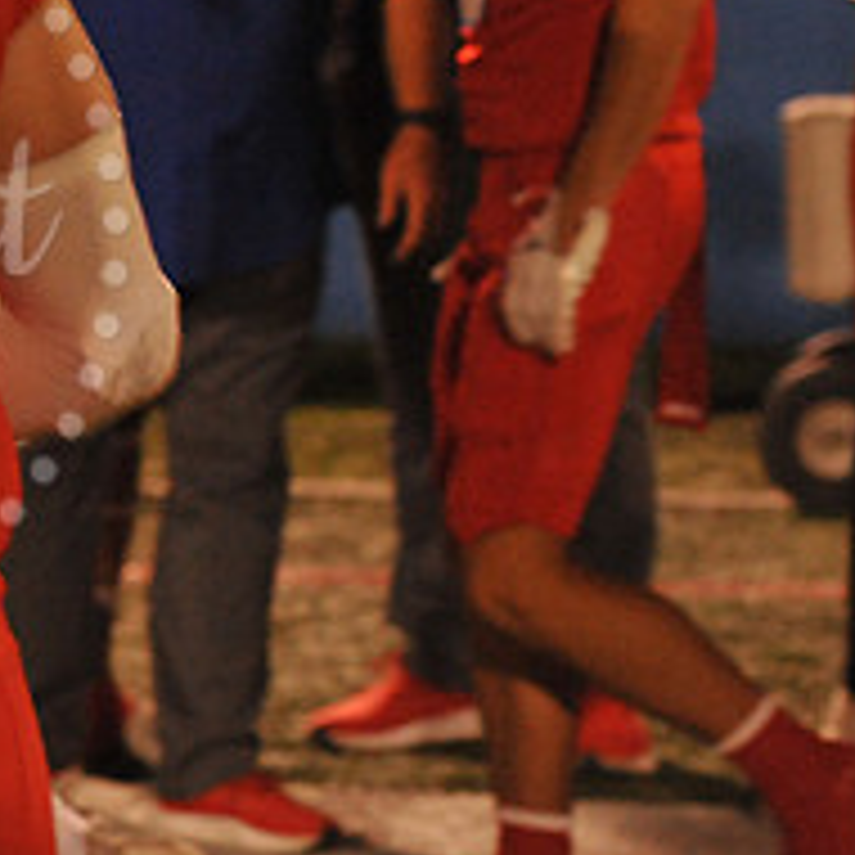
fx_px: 8132
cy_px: 230
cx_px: -302
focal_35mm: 291
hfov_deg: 6.0
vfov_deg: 6.0
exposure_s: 1/160
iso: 5000
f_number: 7.1
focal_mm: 112
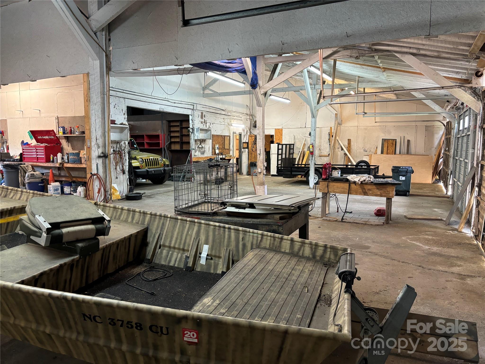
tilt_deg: -5.4
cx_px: 242
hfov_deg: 67.3
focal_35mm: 26
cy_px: 182
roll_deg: +0.1
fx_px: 364
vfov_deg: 53.1
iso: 250
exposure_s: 1/60
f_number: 1.6
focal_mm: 5.96
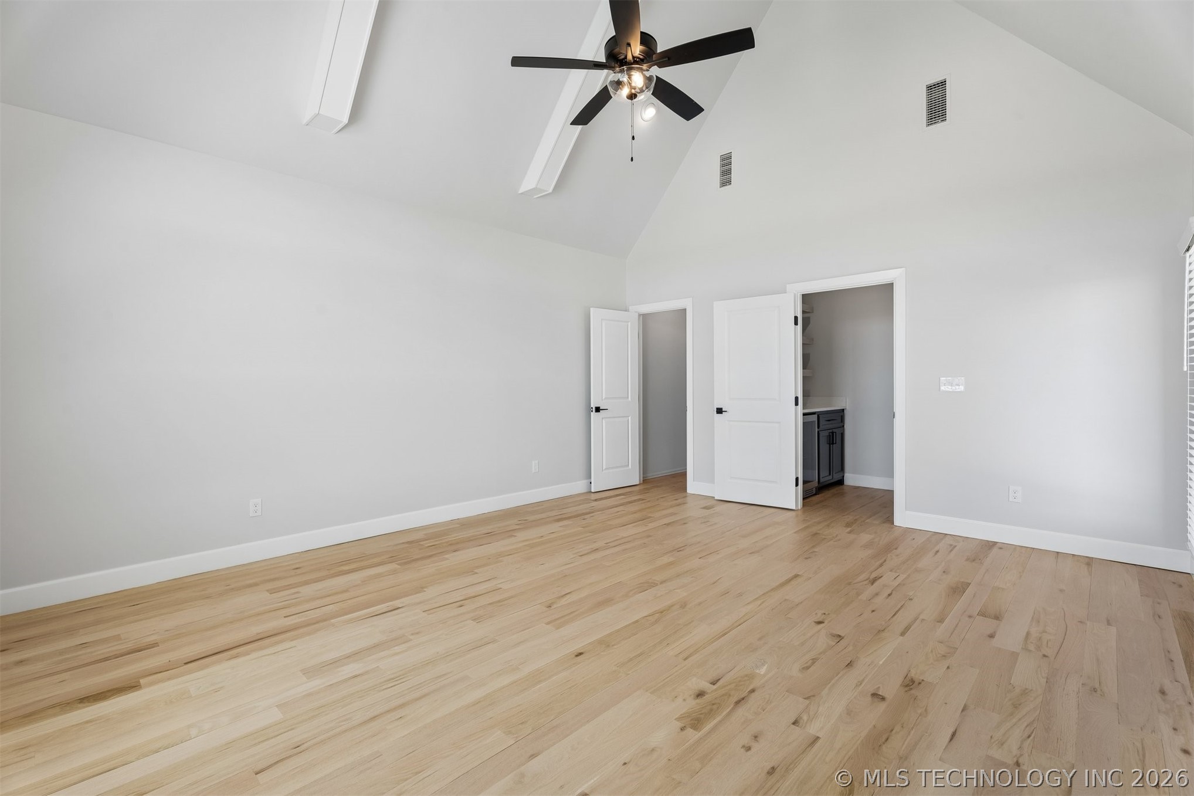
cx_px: 597
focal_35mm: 16
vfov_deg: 73.7
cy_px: 398
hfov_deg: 96.7
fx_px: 531
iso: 160
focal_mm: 16
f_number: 9
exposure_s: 1/40
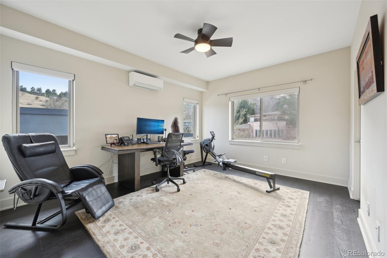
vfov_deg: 81.2
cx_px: 194
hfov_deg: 104.3
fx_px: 150
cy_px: 129
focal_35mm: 14
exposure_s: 1/15
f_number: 8
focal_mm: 14
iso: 360
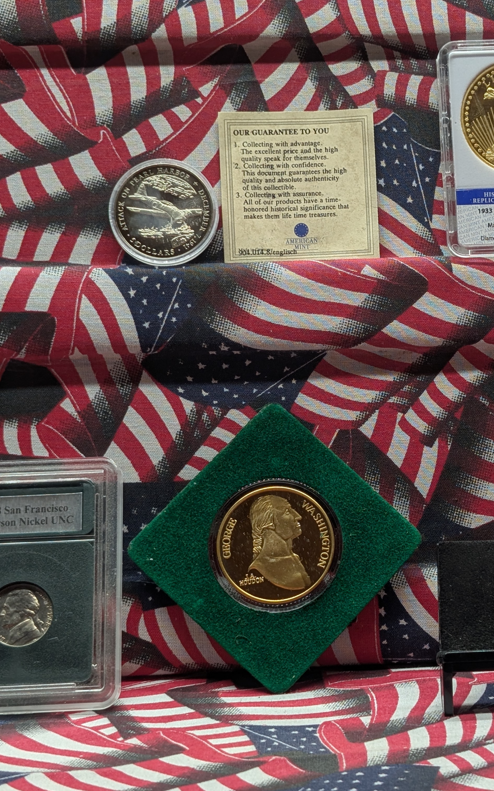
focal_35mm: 70
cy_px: 394
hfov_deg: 18.4
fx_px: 1508
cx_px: 390
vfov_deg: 29.4
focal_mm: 6.9
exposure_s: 1/41.4
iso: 20
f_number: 1.68
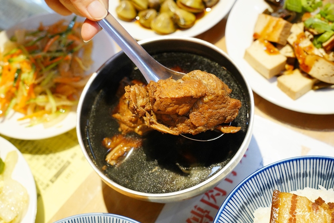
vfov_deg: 24.6
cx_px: 167
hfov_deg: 36.2
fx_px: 510
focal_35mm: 55
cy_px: 112
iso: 4000
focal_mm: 55
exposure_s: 1/100
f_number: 6.3
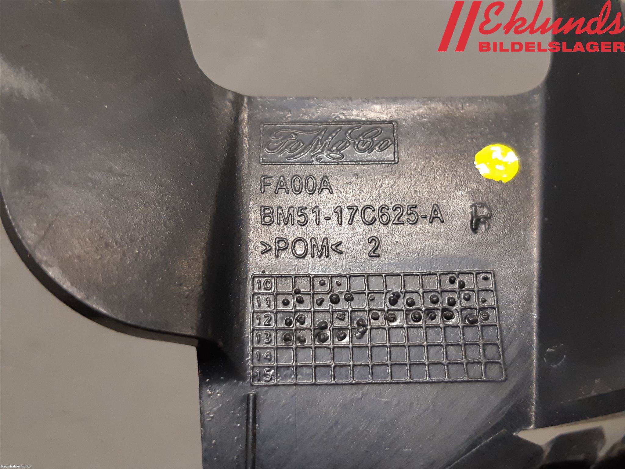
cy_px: 234
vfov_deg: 53.1
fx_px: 469
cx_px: 312
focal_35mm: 26
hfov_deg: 67.3
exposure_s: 1/50
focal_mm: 3.93
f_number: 1.7
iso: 200
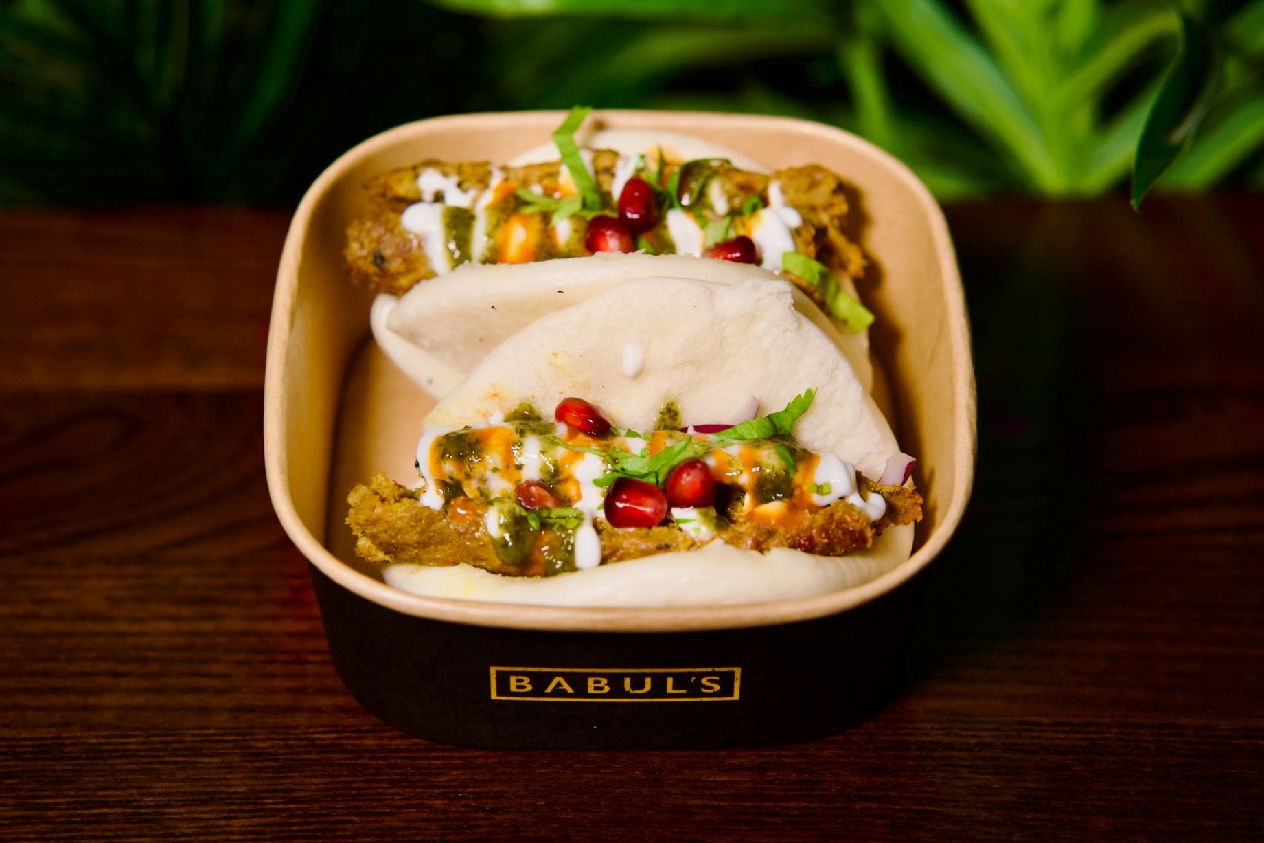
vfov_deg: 16.6
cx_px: 632
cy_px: 422
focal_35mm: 82
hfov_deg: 24.8
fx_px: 2879
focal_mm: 82
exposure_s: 1/250
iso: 2000
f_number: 4.5
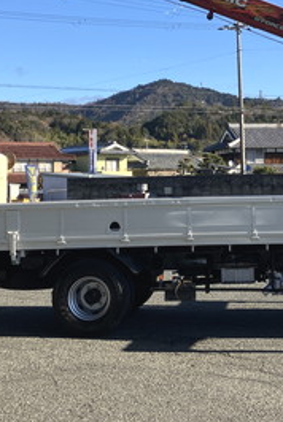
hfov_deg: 19.4
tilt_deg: +4.9
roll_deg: -0.3
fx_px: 823
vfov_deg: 28.6
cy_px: 133
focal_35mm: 70
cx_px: 207
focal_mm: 3.99
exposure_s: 1/1517
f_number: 1.8
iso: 32
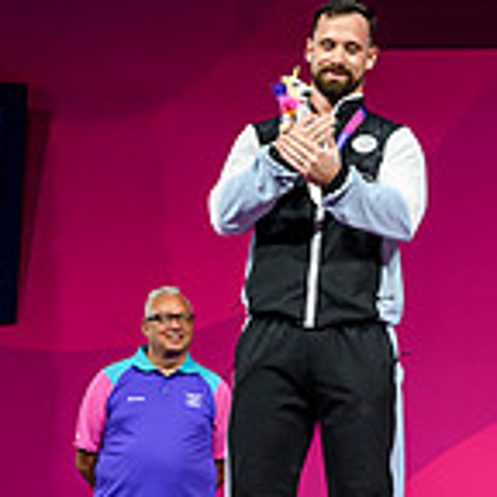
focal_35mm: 171
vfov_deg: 10.2
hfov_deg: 9.7
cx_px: 925
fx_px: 2778
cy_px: 129
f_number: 3.2
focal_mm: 50
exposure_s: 1/640
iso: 2000
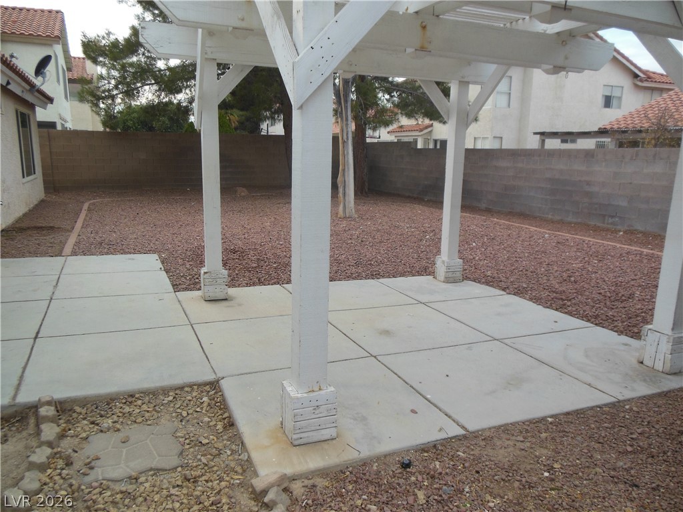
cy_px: 256
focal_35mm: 25
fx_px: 493
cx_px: 342
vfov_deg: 54.9
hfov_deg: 69.4
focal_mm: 4.5
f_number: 3.2
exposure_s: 1/250
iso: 125
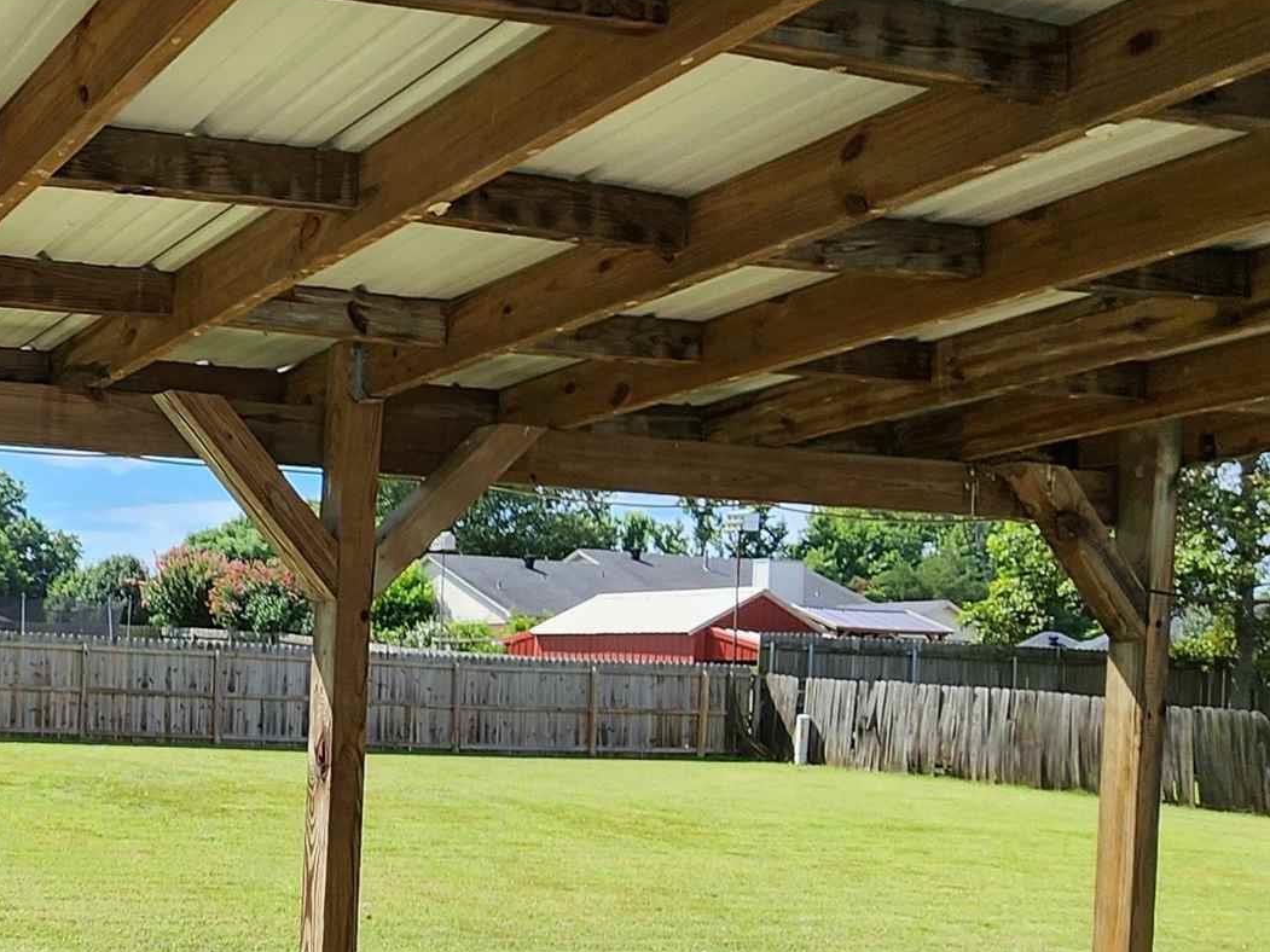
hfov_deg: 37.6
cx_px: -237
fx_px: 1394
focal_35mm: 38
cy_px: 703
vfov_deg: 36.9
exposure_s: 1/1160
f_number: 2.2
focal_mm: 2.2
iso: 50
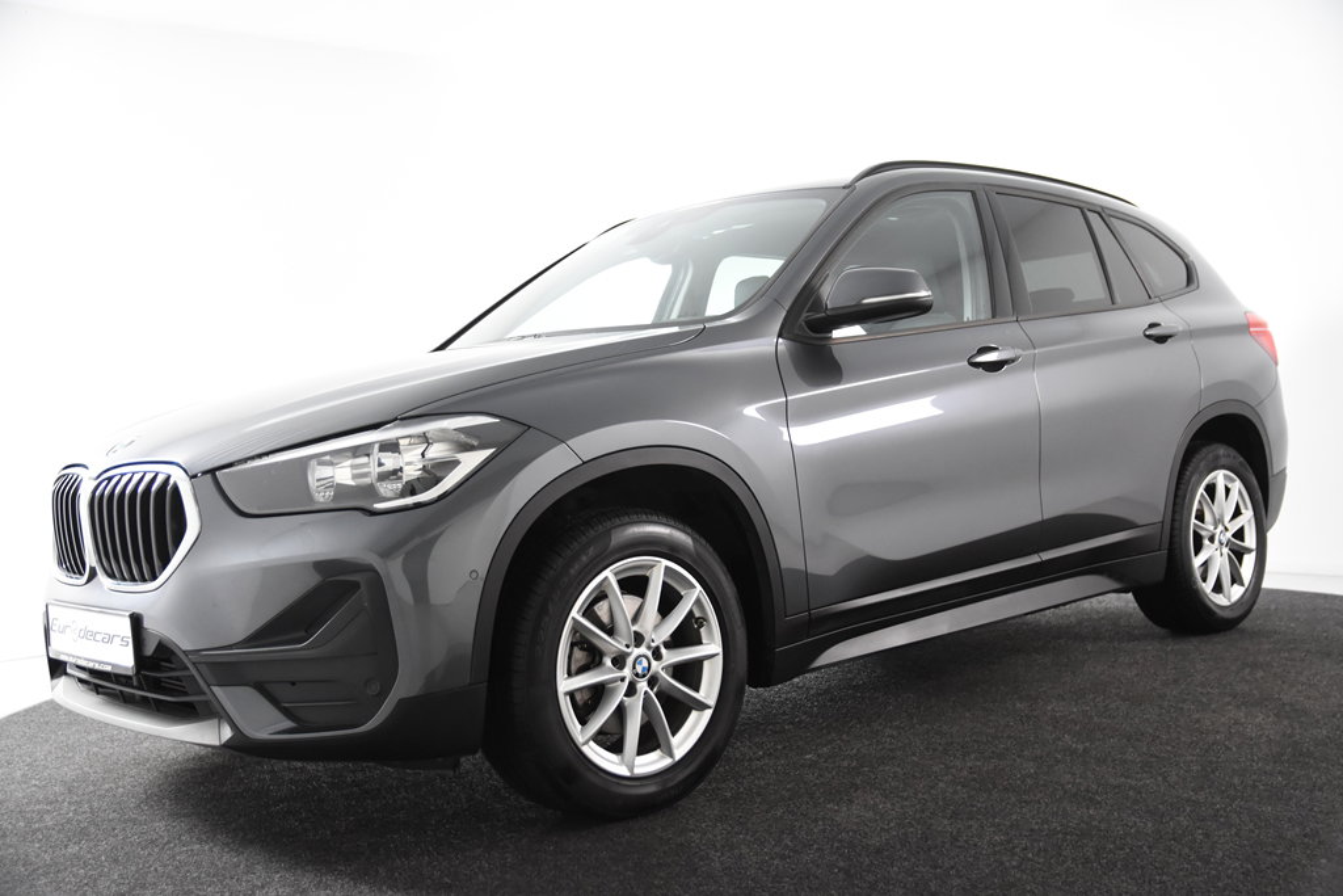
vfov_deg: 34.2
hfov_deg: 49.5
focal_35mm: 39
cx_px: 672
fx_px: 1455
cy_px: 448
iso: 1600
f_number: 3.5
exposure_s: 1/50
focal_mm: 26
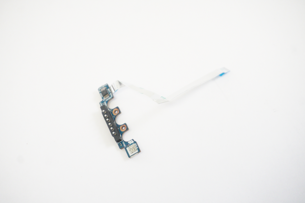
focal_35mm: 70
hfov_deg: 28.7
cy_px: 102
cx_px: 152
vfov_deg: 19.3
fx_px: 597
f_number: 5.6
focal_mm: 47
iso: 8000
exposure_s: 1/250
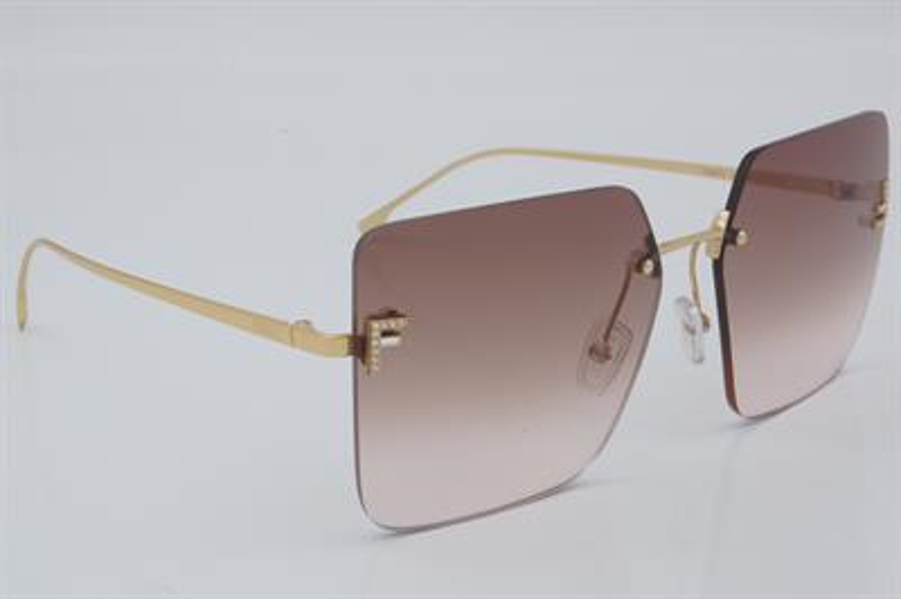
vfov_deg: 18.2
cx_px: 450
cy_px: 300
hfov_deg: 27.0
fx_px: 1875
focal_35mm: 75
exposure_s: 1/4
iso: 100
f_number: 32
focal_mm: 50
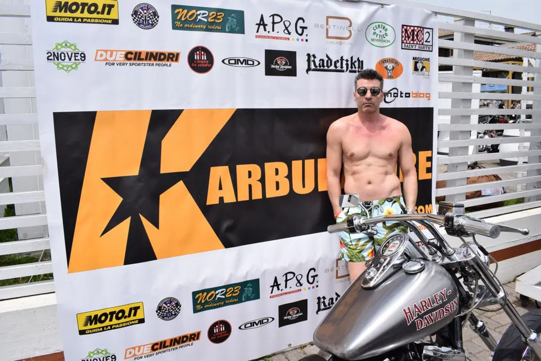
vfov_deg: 47.9
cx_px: 270
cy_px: 180
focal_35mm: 27
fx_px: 406
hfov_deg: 67.4
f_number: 10
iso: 200
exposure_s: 1/400
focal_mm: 18
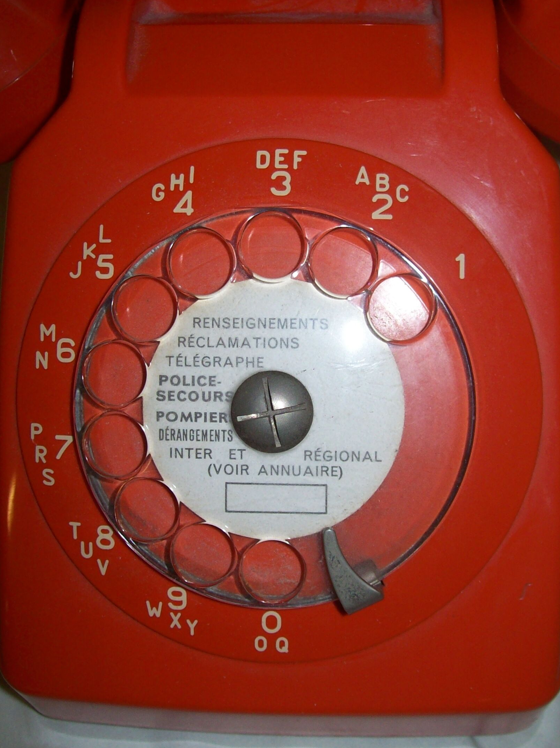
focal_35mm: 48
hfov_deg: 30.3
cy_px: 362
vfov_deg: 39.7
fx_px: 1036
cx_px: 289
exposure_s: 1/64
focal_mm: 6
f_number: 2.7
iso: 80
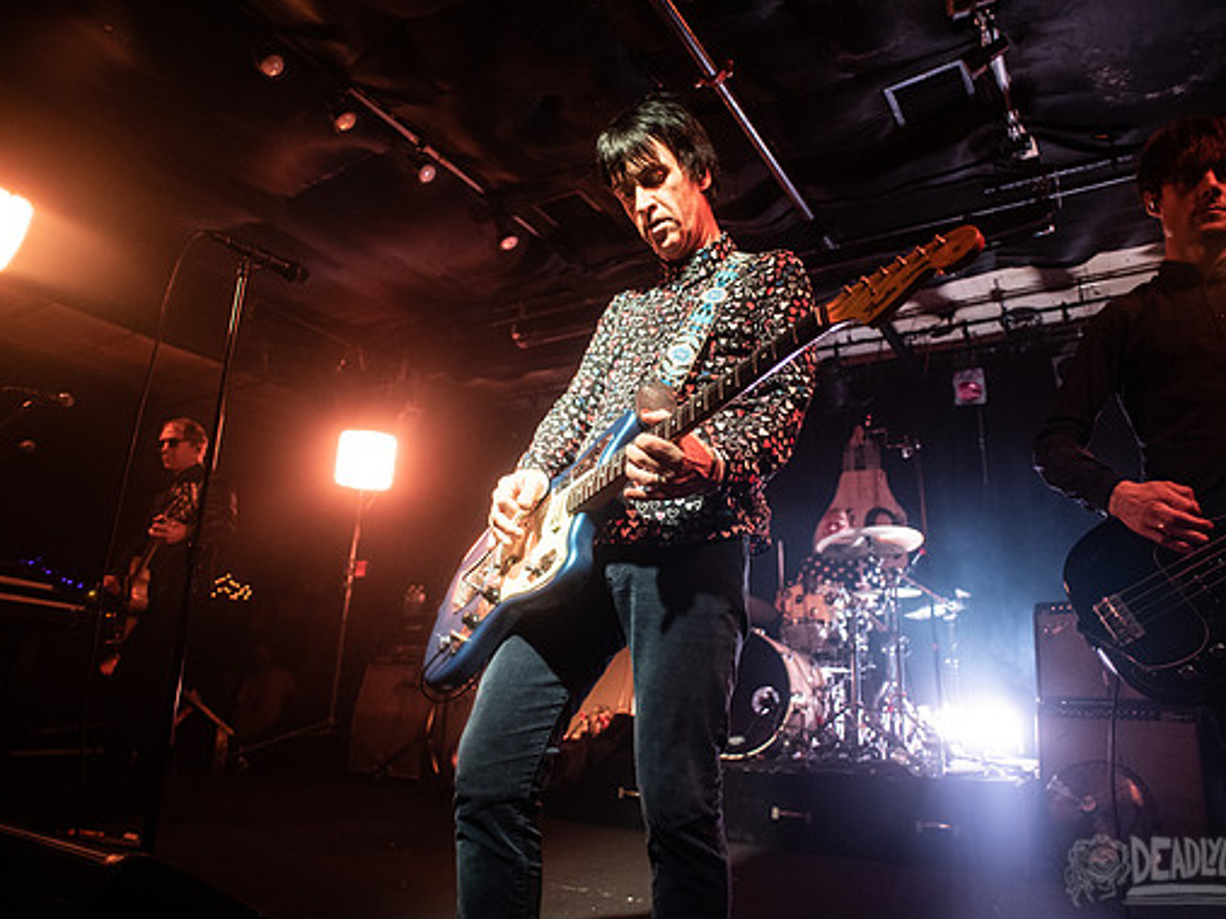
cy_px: 453
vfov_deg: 61.1
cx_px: 650
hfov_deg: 76.3
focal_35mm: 22
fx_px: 779
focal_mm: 20
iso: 2000
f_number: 2.8
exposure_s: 1/250
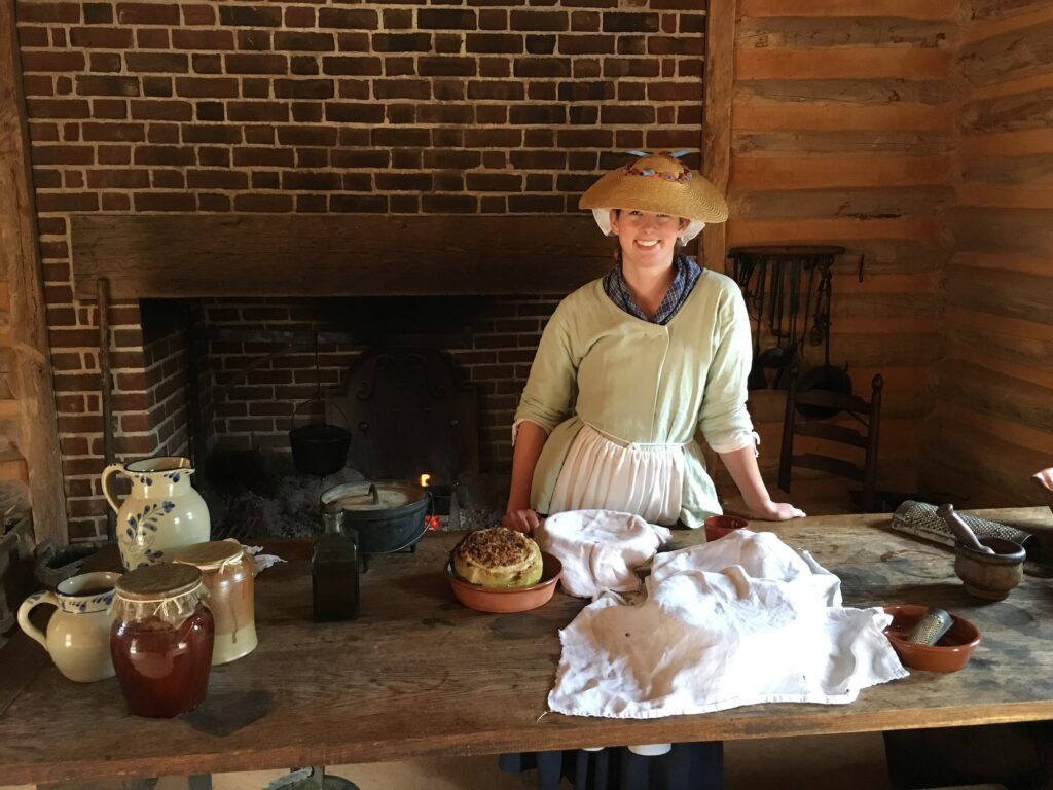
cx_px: 526
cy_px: 395
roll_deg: +0.0
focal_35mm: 29
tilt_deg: -10.0
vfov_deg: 48.2
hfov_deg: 61.7
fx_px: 882
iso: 200
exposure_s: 1/30
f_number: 2.2
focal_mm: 4.15
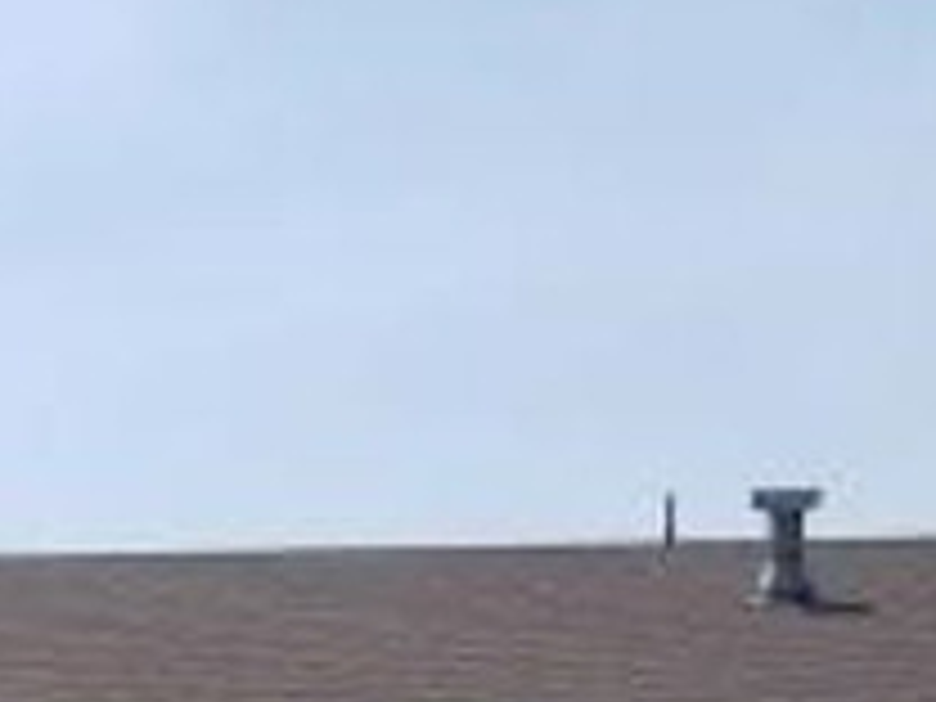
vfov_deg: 10.7
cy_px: 1382
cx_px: 54
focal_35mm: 128
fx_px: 3461
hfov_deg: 15.2
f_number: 1.7
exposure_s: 1/3832
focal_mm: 4.25
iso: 50
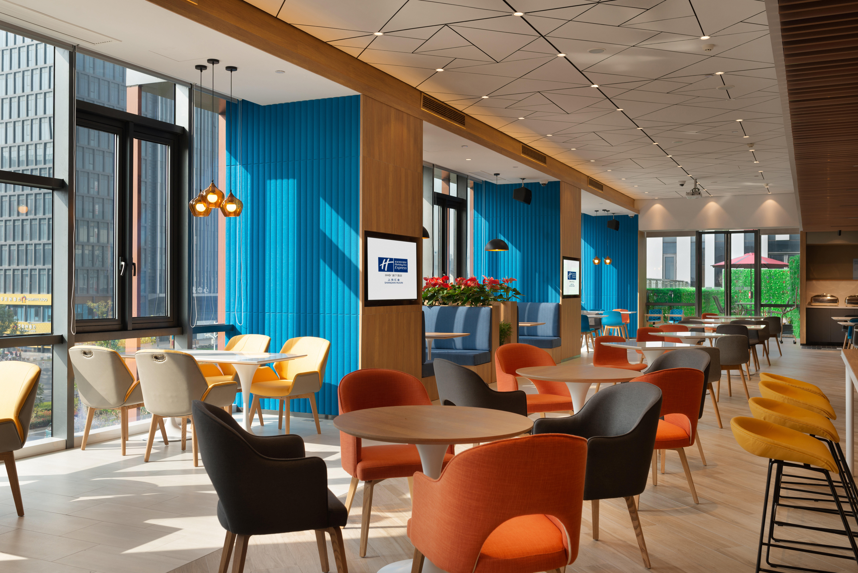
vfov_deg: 37.9
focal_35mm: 35
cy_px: 286
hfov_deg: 54.4
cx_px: 429
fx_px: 834
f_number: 7.1
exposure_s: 1/3
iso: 125
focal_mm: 35
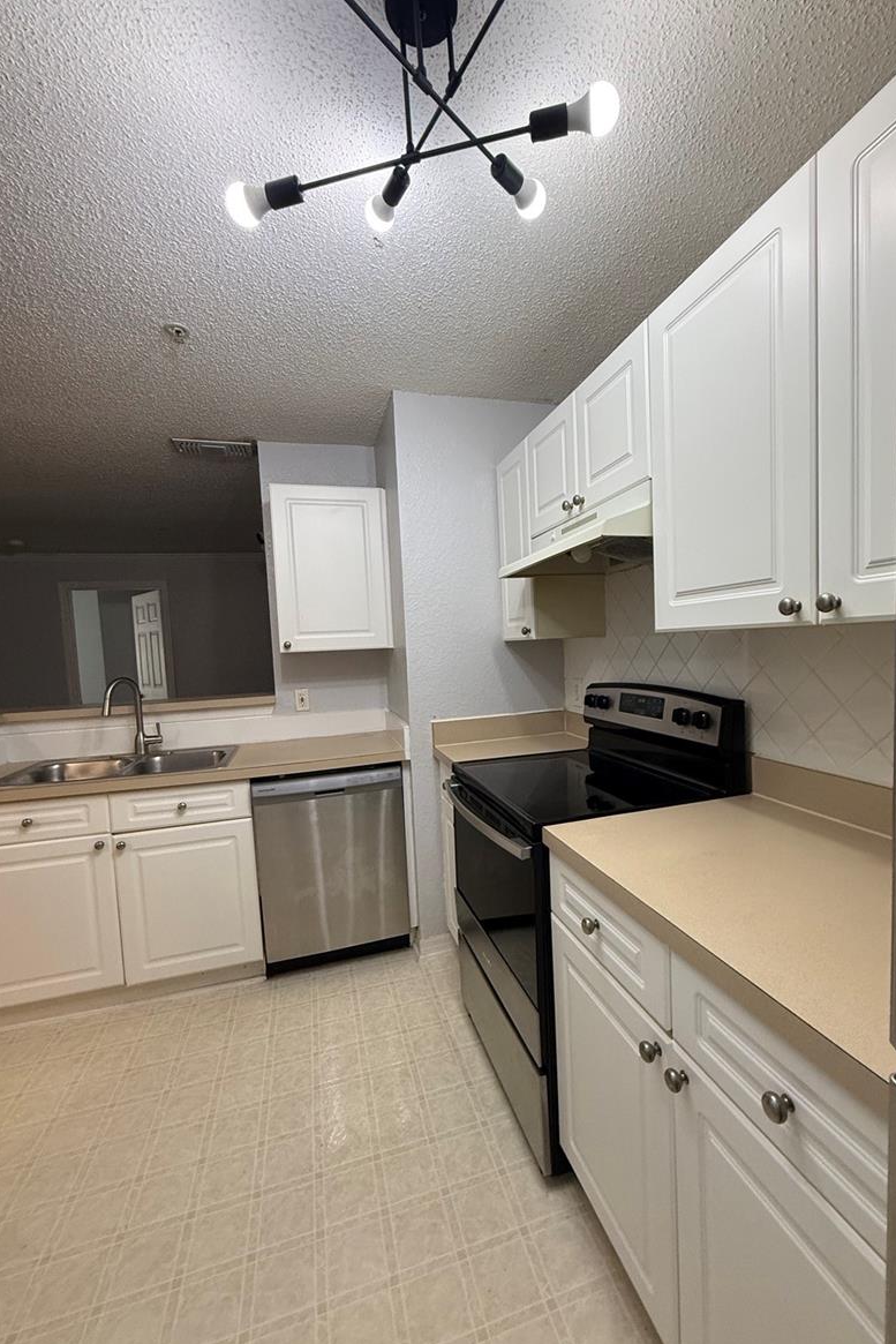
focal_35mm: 15
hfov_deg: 77.2
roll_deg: +3.1
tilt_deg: -2.8
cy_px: 684
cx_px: 477
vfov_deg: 100.4
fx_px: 560
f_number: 2.2
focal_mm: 2.22
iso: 250
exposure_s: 1/120
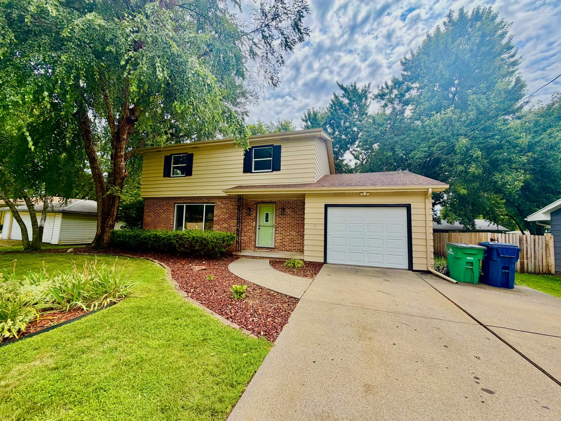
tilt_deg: +5.3
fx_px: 227
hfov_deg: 102.1
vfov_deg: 85.7
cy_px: 210
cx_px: 280
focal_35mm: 14
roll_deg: -2.7
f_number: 2.2
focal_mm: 2.22
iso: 40
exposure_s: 1/770
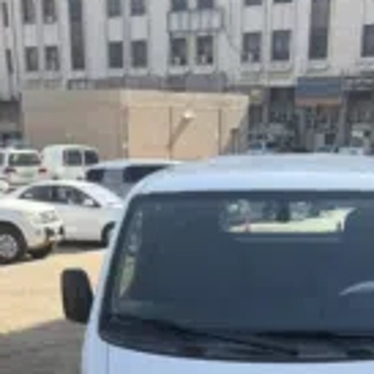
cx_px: 180
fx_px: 758
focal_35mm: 62
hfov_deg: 27.7
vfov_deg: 23.6
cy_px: 516
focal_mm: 6.76
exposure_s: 1/1855
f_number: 1.78
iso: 80
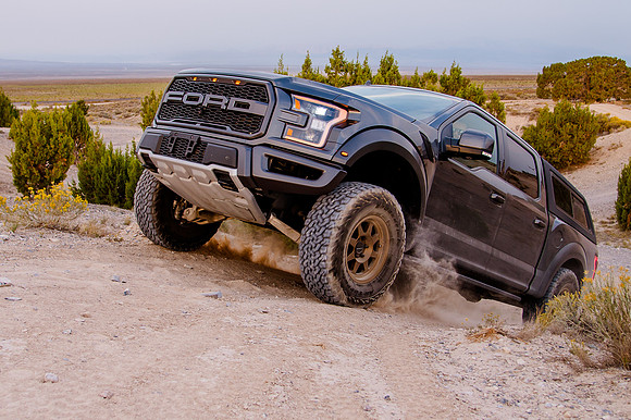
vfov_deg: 33.6
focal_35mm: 40
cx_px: 285
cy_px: 211
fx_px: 696
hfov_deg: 48.7
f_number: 4
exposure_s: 1/500
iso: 200
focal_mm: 24
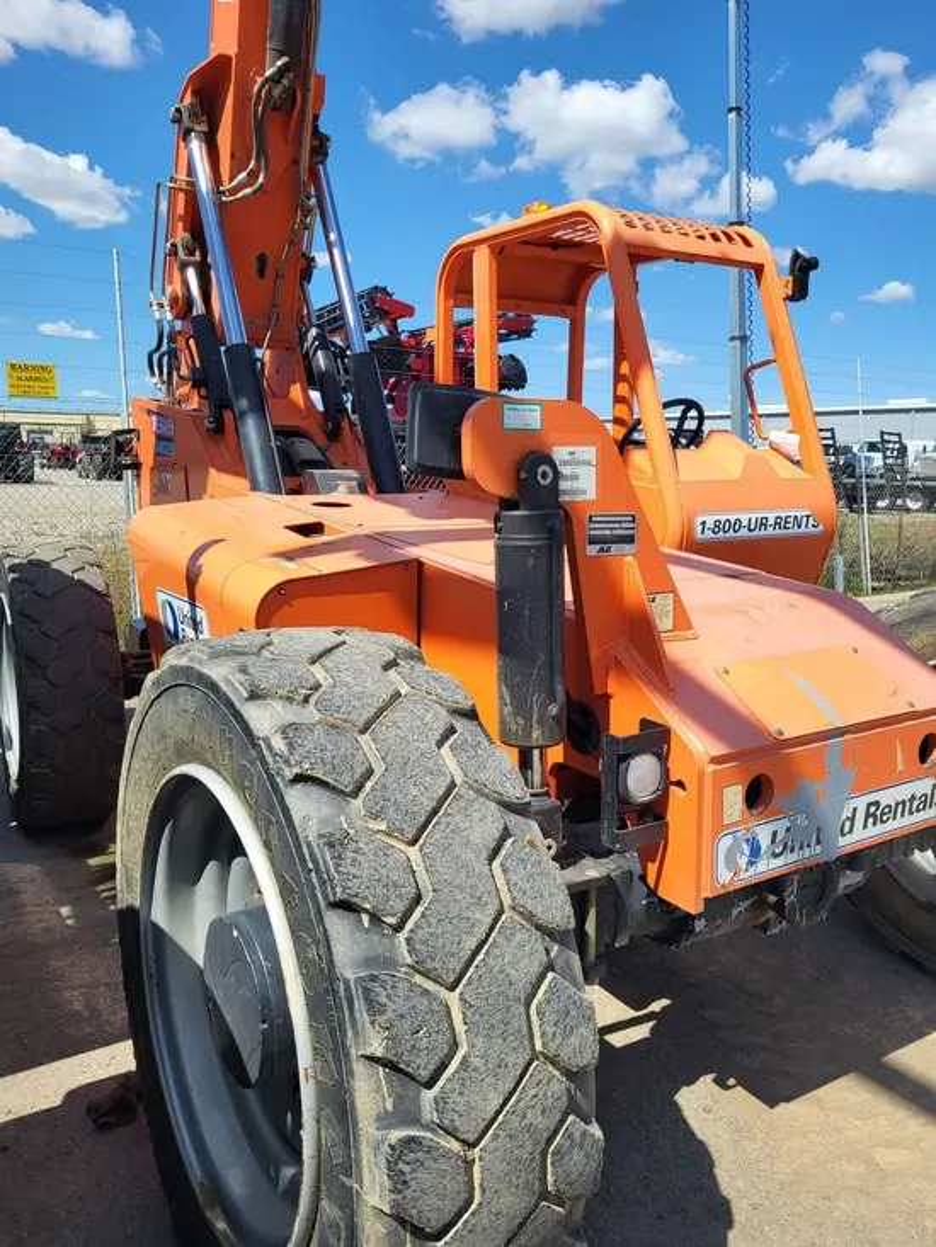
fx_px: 937
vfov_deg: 67.3
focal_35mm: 26
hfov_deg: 53.1
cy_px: 624
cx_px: 468
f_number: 1.8
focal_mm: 5.4
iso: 40
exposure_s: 1/2490
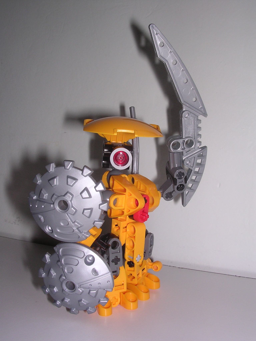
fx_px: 375
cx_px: 128
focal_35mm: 38
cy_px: 170
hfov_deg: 37.7
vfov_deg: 49.0
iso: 100
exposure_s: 1/60.1
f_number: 5.6
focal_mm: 5.8
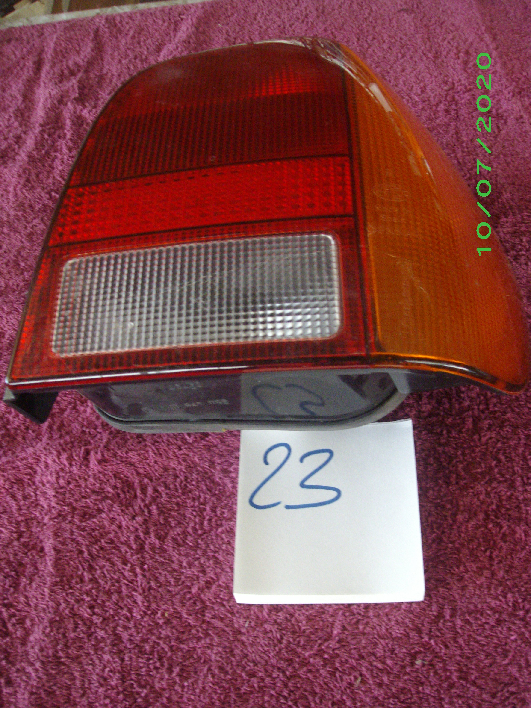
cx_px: 266
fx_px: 736
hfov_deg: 39.7
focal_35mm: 36
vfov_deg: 51.4
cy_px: 354
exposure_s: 1/60
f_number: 2.7
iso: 320
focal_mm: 6
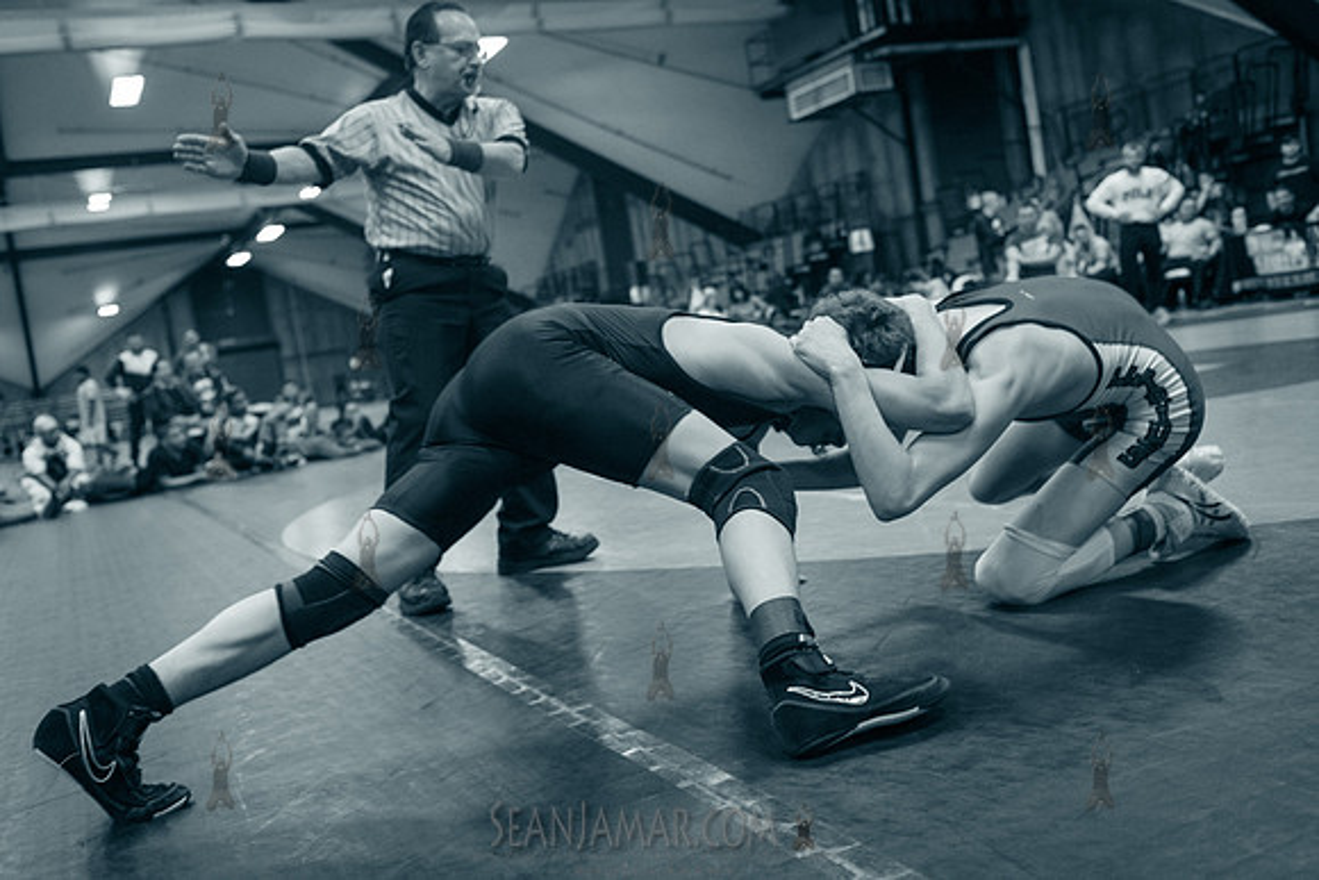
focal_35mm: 35
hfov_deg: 54.4
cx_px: 660
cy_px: 440
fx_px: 1283
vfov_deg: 37.9
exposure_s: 1/250
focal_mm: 35
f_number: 4.5
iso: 2500
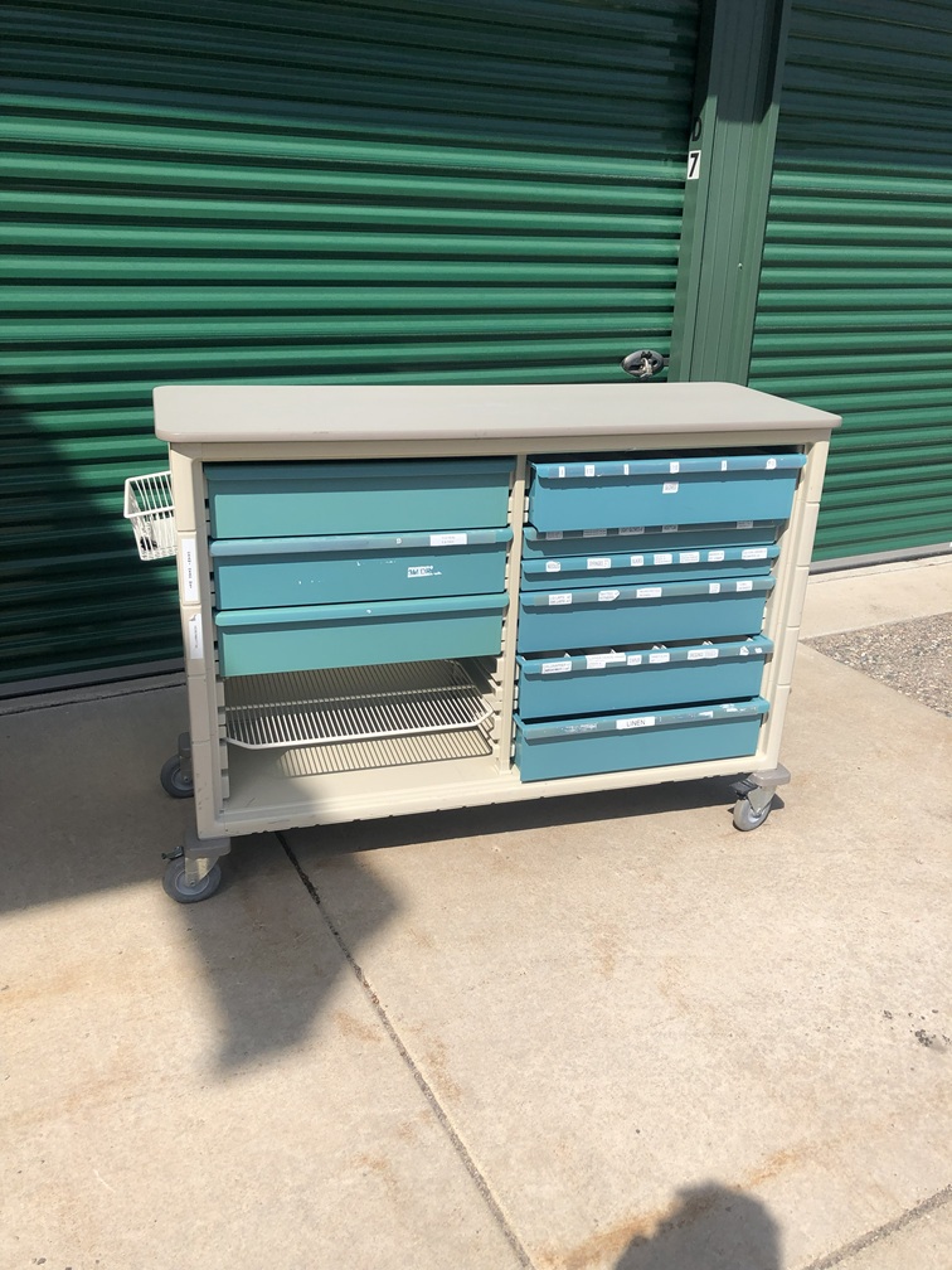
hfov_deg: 49.7
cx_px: 476
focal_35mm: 28
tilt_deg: -21.2
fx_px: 1027
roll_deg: -0.6
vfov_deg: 63.4
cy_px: 635
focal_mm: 3.99
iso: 20
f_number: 1.8
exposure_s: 1/2404
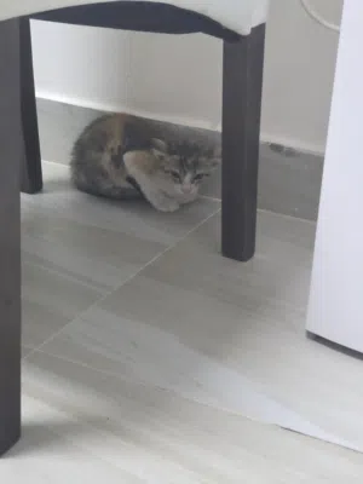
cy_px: 242
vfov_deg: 28.2
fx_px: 965
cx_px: 182
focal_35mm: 69
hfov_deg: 21.3
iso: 640
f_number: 2.4
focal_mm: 7.9
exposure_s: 1/33.3
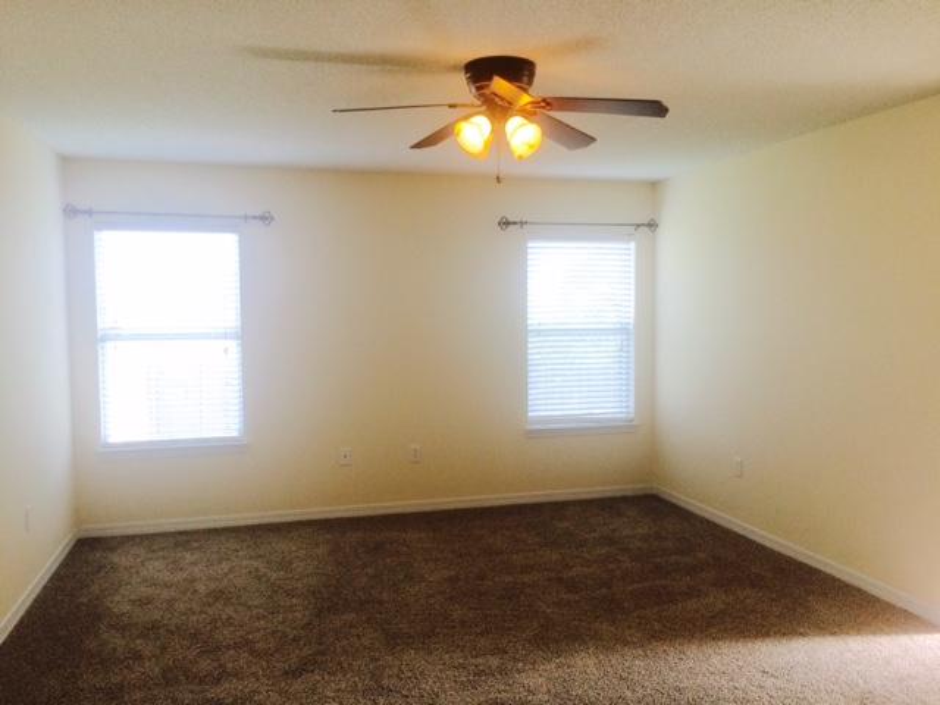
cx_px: 470
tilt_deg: -3.7
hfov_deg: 61.7
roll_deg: +0.3
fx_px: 787
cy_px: 352
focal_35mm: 29
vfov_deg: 48.2
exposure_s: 1/120
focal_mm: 4.15
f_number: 2.2
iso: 64
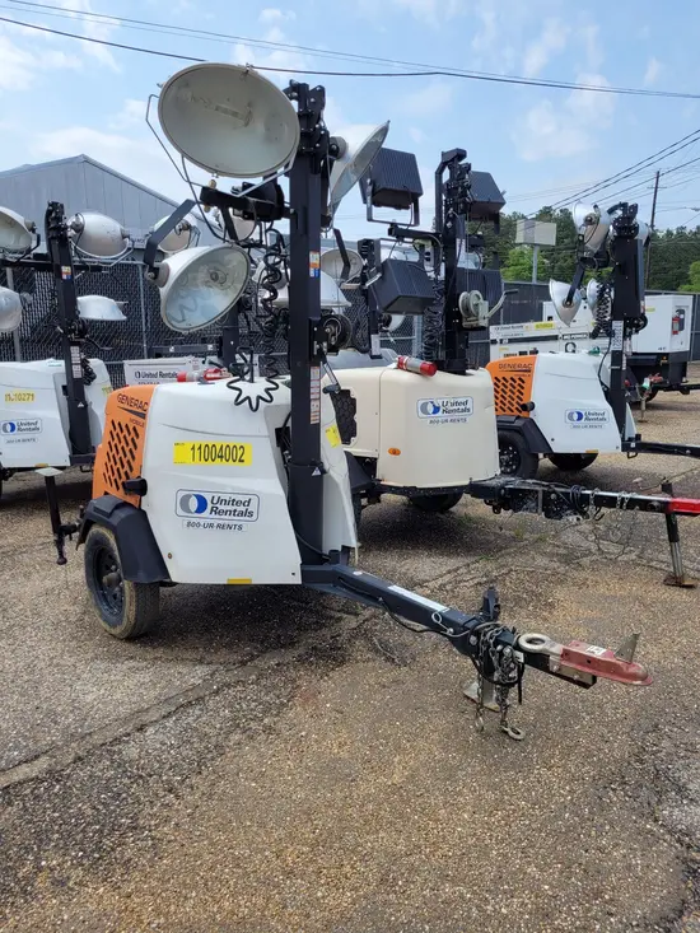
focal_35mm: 26
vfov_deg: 67.3
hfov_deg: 53.1
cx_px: 350
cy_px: 466
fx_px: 701
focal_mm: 5.4
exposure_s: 1/1983
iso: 40
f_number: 1.8
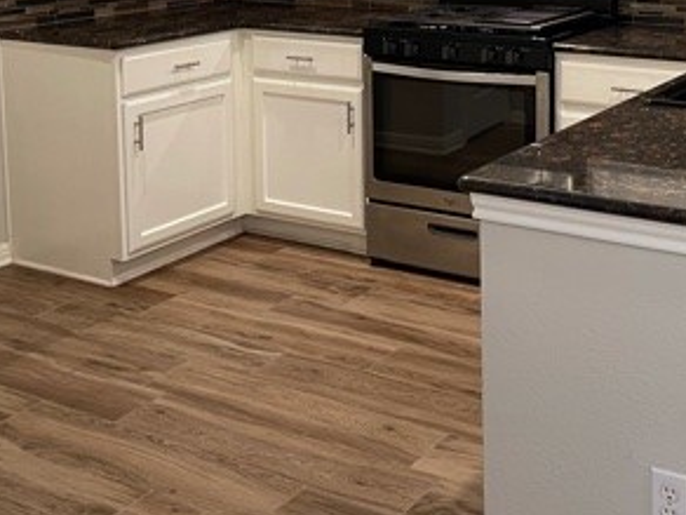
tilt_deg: -7.2
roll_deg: +0.5
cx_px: 432
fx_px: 1130
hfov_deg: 33.6
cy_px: 7
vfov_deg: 24.5
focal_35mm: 57
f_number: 1.6
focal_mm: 5.1
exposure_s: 1/60
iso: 125
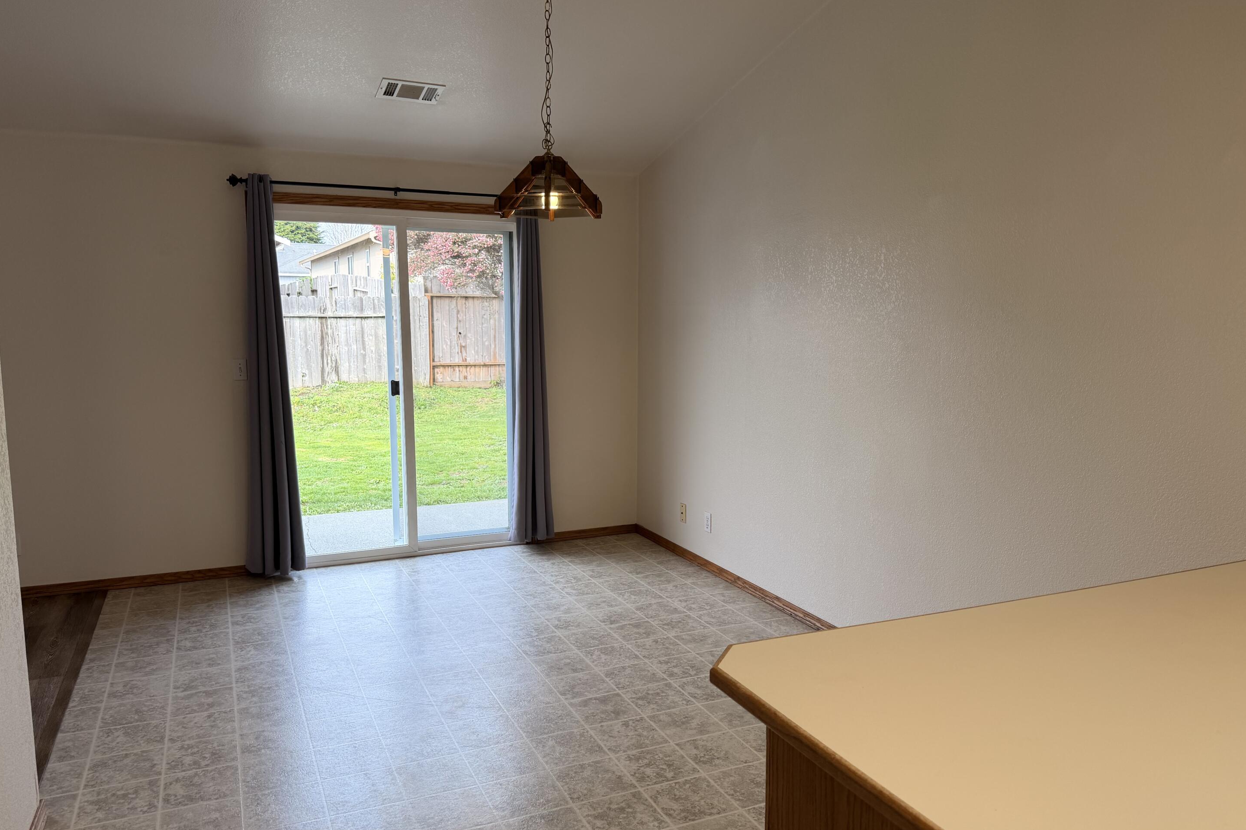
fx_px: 900
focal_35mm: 26
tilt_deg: -7.4
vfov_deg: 49.5
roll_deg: -0.4
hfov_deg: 69.4
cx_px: 612
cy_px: 430
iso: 80
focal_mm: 6.76
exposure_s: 1/282
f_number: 1.78
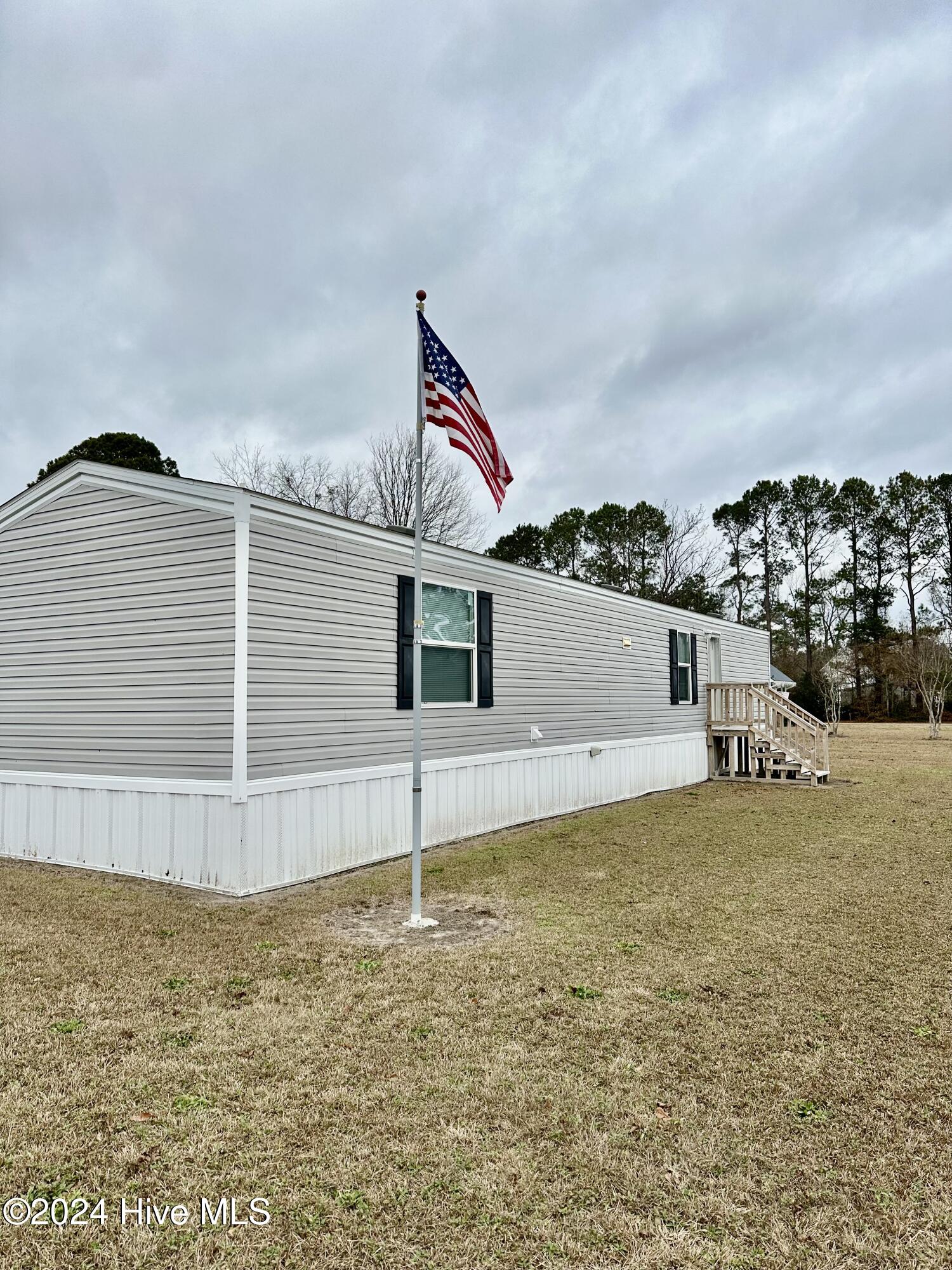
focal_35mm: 24
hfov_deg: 56.8
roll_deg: +2.3
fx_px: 880
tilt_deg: +7.2
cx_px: 476
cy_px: 635
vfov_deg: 71.6
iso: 80
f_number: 1.78
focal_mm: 6.86
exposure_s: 1/2203
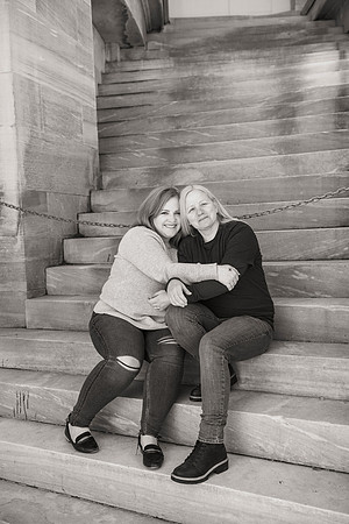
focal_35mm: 38
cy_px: 262
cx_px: 174
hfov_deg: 35.1
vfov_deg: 50.7
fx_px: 553
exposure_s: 1/800
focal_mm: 38
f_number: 4
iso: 400
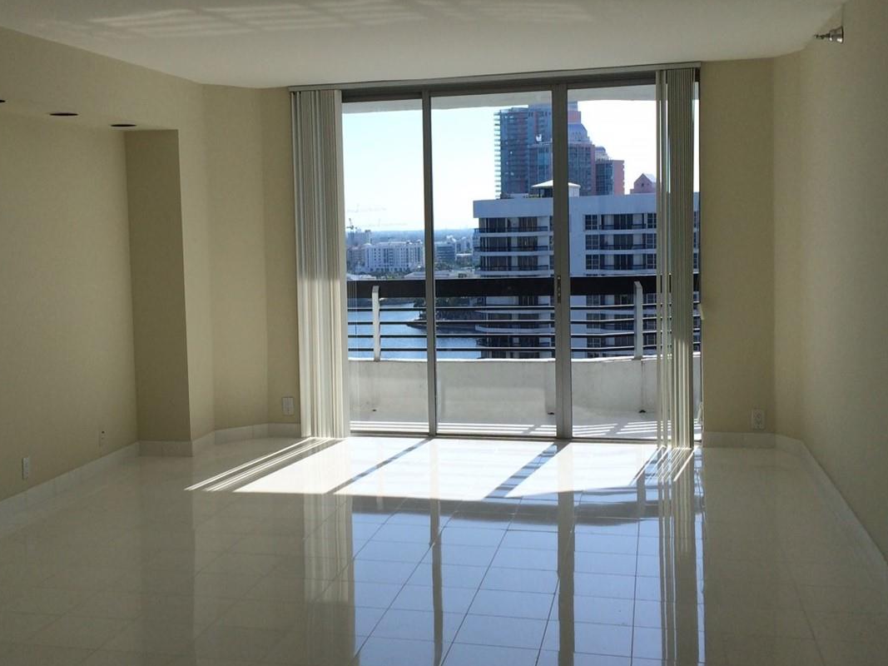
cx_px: 361
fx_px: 1154
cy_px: 305
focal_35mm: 45
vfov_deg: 32.2
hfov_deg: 41.9
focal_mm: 4.12
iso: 32
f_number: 2.2
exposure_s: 1/1172
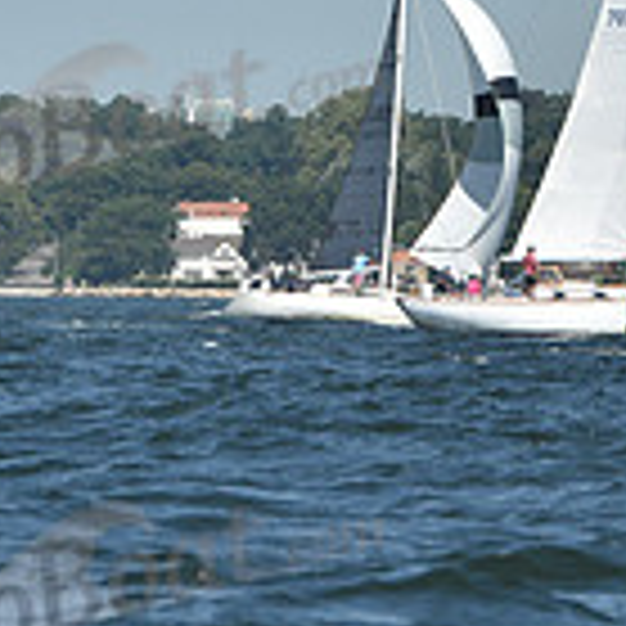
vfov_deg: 2.5
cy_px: -160
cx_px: 621
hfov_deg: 2.5
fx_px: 14547
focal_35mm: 711
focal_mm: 200
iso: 250
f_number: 8
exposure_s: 1/1250
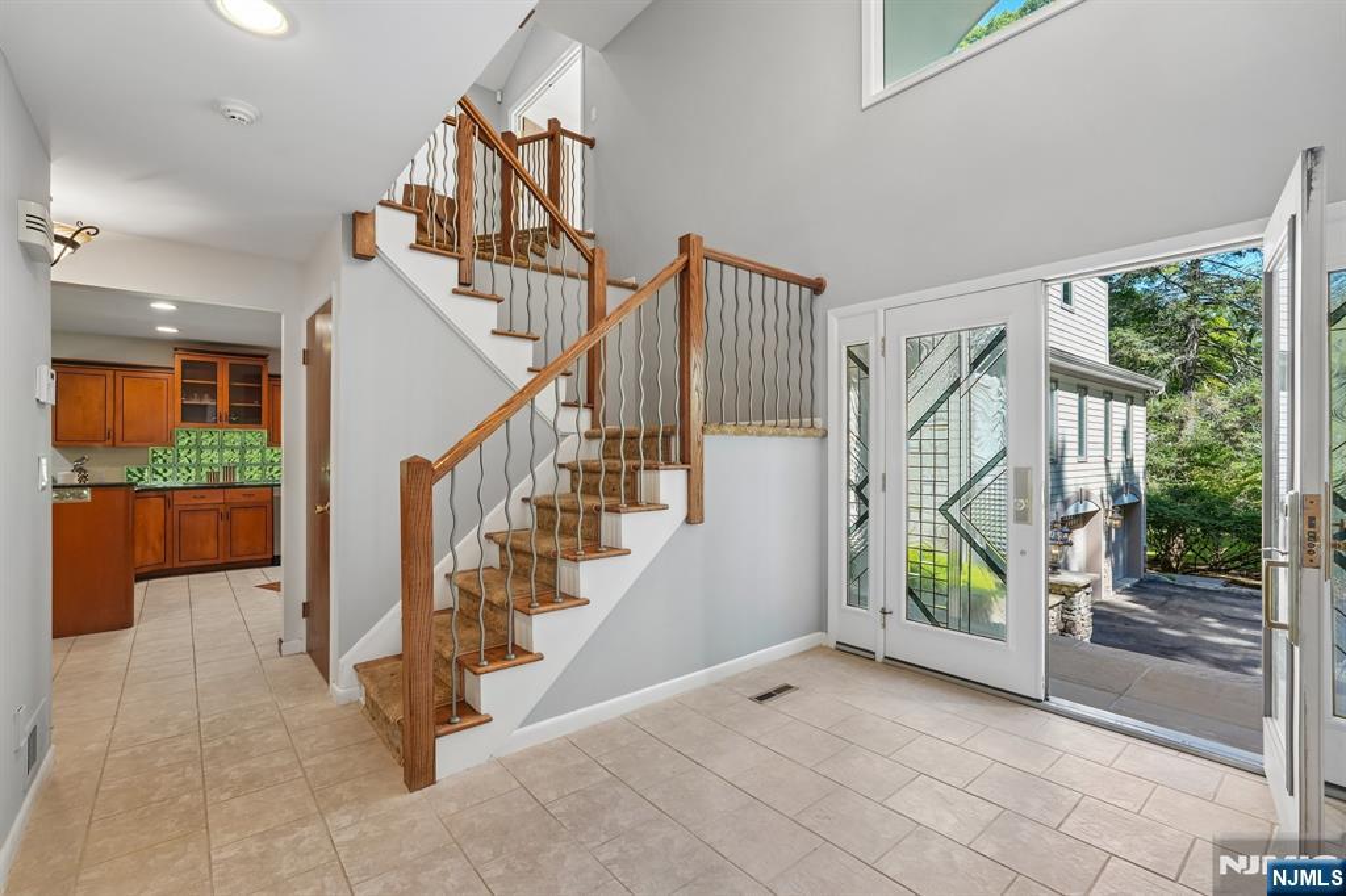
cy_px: 448
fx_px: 598
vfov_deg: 73.7
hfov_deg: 96.8
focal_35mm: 16
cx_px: 673
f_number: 8
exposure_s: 1/20
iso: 400
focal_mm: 16
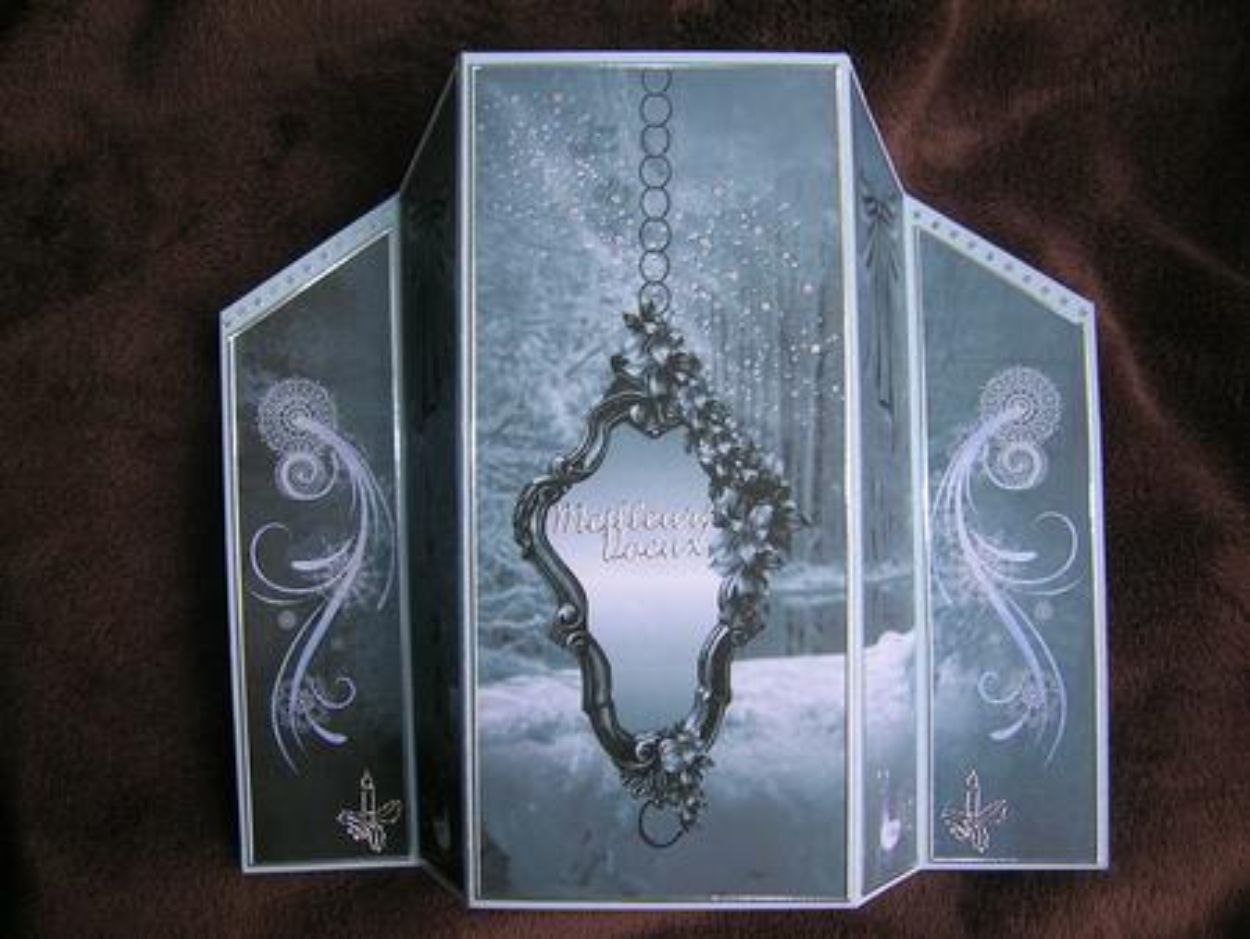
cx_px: 625
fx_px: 1265
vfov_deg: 40.7
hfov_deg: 52.6
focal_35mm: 35
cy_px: 470
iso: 50
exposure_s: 1/30
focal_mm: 5.4
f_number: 2.8
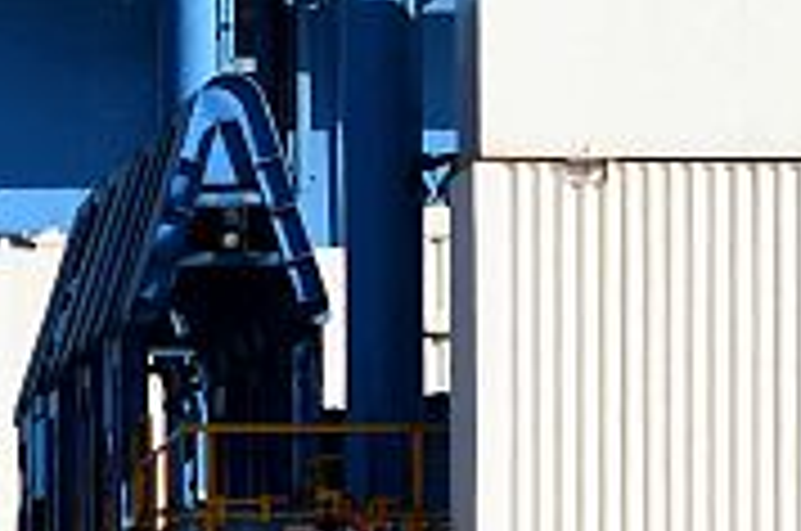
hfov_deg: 1.5
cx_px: -1269
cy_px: 63
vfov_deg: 1.0
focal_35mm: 1367
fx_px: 30369
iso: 200
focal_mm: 135
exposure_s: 1/3200
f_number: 4
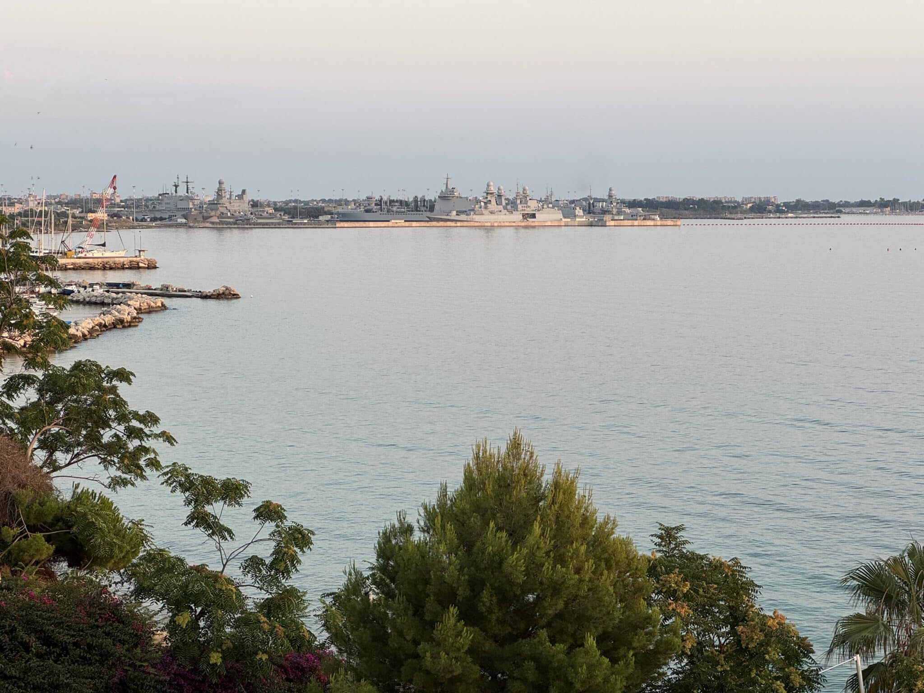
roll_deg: +0.5
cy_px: 346
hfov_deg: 25.3
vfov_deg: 19.1
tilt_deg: -4.1
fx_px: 2055
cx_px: 462
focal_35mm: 77
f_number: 2.8
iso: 40
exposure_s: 1/99
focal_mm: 9
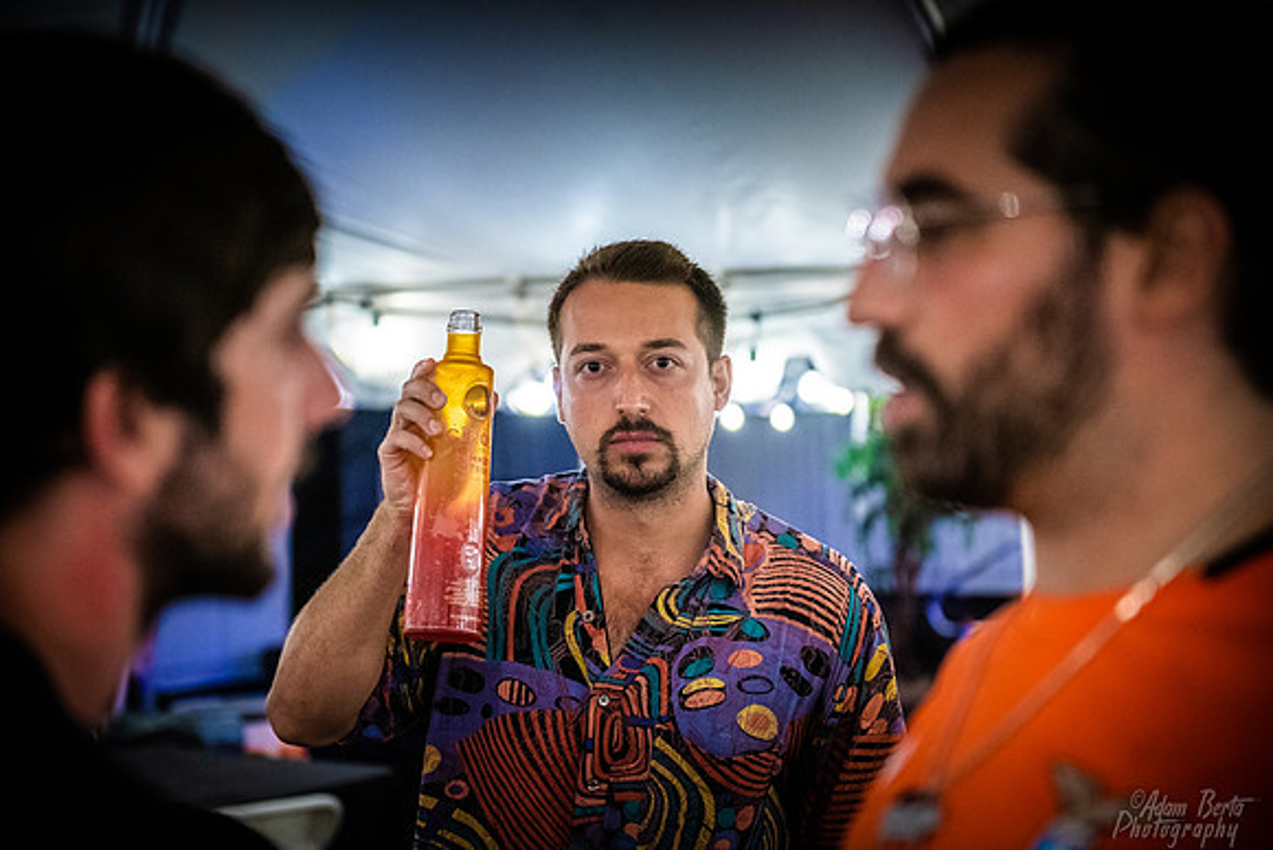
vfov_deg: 19.5
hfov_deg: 28.8
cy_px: 425
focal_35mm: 70
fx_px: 2476
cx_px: 636
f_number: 2.8
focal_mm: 70
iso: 3200
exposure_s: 1/200
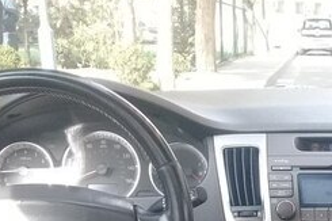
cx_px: 347
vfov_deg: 14.7
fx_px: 802
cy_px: 321
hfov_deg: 22.3
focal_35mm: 87
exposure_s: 1/100
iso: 100
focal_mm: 3.3
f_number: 2.2
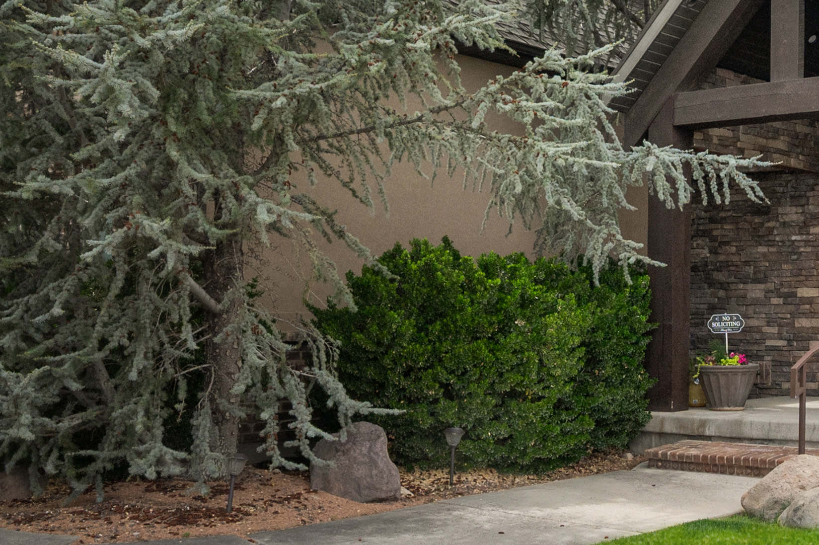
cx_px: 791
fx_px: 1250
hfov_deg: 33.6
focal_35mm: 55
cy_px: 269
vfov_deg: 24.6
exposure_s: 1/800
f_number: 7.1
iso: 500
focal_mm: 15
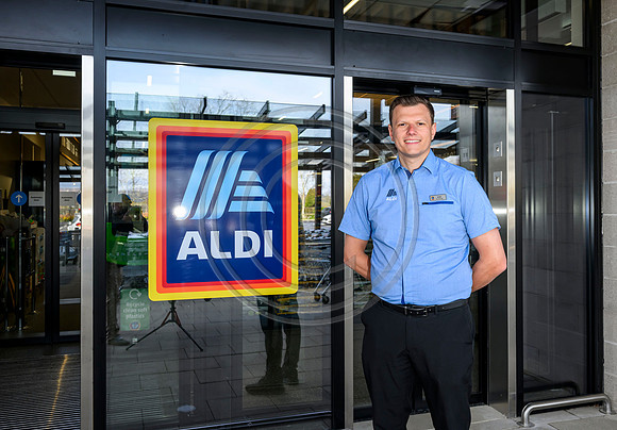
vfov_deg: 42.8
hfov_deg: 58.6
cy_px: 203
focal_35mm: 32
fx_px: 549
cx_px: 341
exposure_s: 1/160
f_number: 7.1
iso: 500
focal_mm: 29
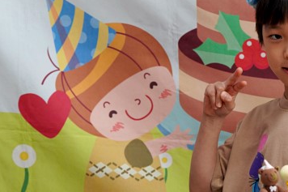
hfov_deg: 11.5
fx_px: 1415
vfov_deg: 7.7
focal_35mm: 177
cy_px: 46
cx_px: 259
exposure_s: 1/160
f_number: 4
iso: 500
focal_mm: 70
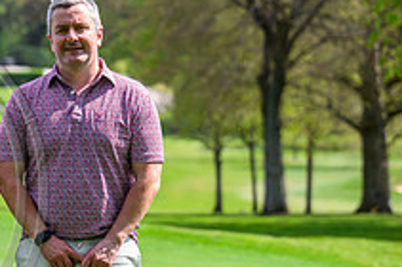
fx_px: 3378
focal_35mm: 303
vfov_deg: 4.5
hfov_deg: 6.7
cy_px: 190
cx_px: -149
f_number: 4
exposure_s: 1/1600
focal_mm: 110
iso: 500
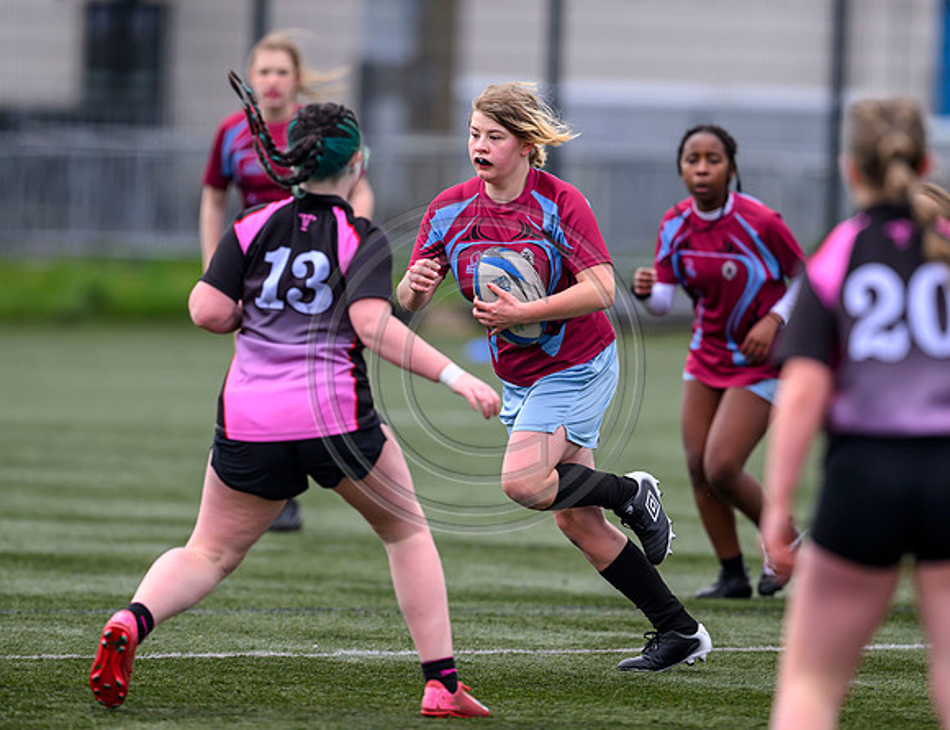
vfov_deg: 3.1
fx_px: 13329
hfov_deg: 4.1
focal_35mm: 481
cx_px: 598
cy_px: 333
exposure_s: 1/2500
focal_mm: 400
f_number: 3.5
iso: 640
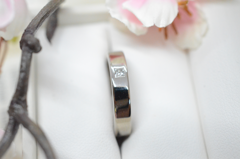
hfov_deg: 33.5
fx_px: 399
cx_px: 120
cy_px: 80
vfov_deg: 22.5
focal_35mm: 60
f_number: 6.3
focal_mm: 40
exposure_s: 1/1600
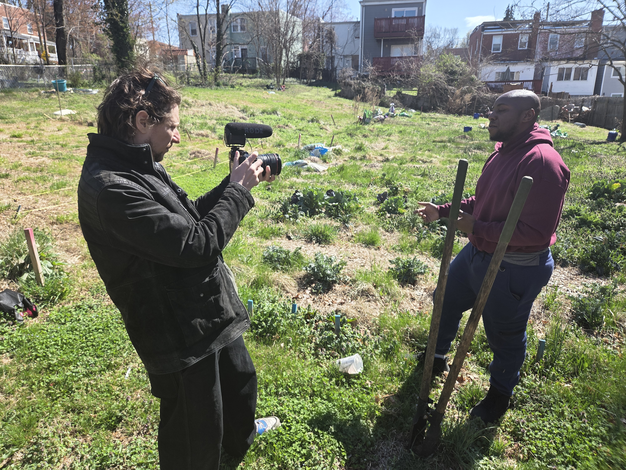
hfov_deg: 73.9
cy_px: 235
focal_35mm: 23
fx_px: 416
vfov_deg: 58.9
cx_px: 313
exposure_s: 1/1936
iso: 80
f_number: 1.8
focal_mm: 5.4
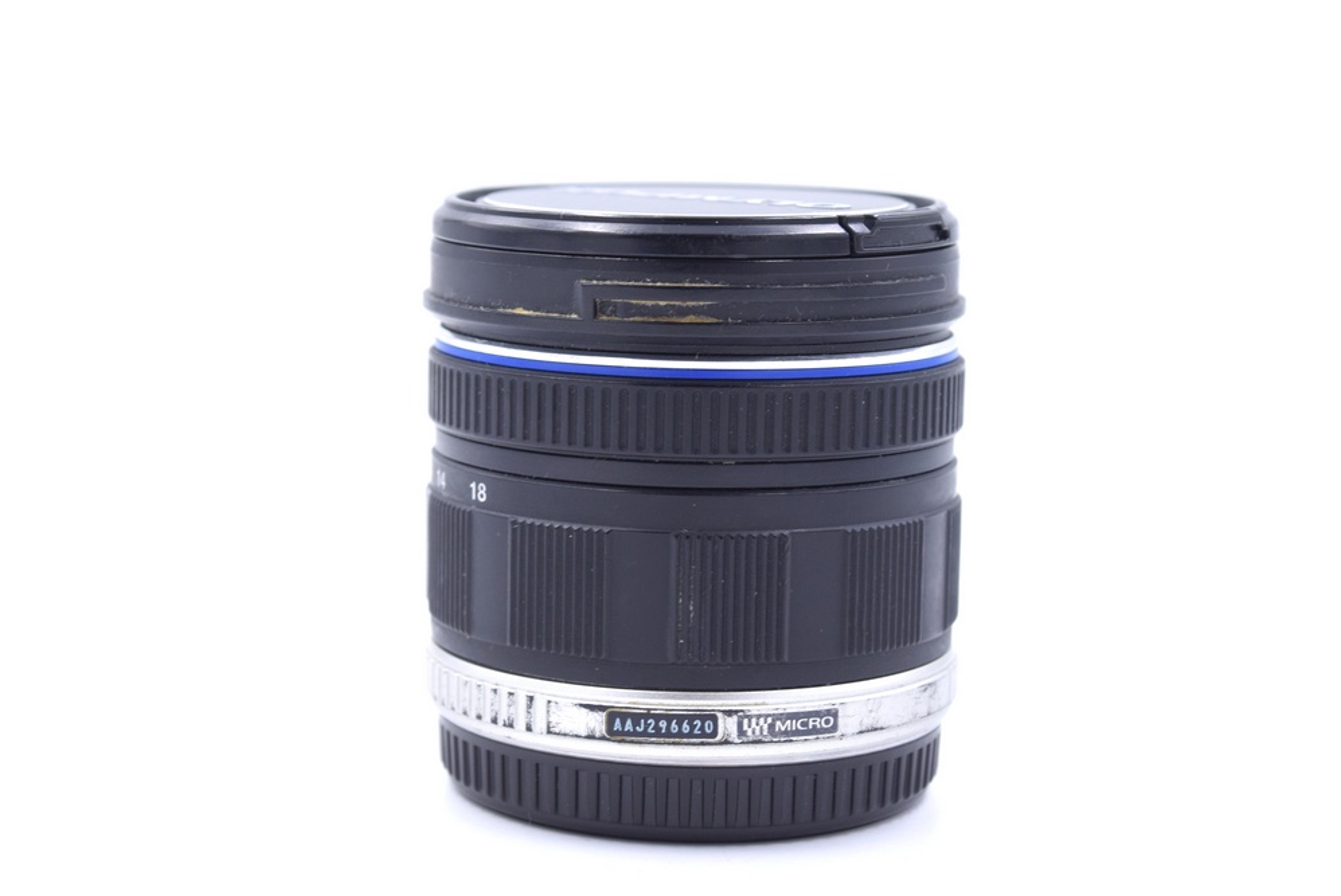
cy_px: 448
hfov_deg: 24.6
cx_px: 670
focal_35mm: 82
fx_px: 3075
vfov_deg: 16.6
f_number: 8
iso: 400
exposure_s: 1/100
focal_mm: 55
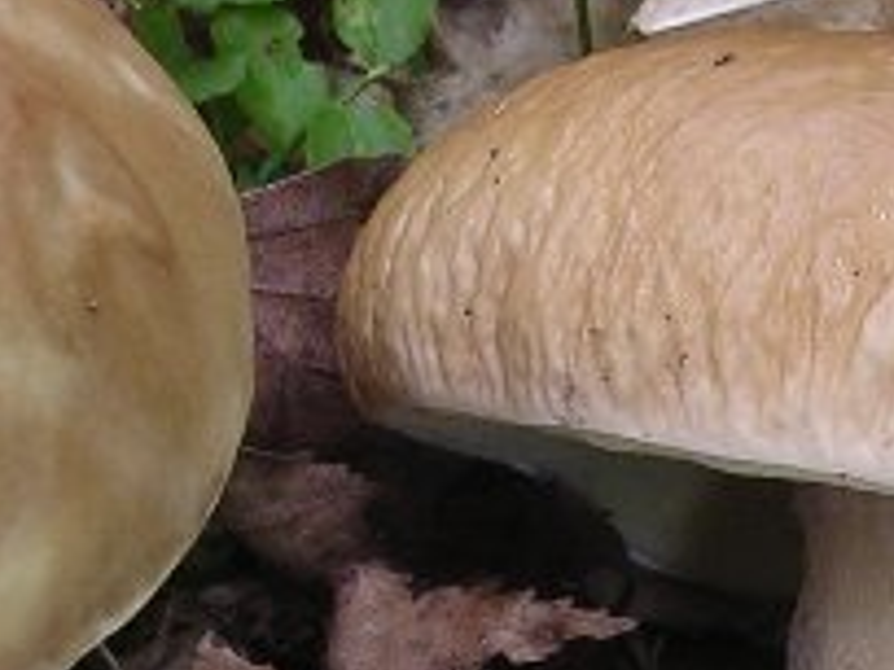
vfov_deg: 10.2
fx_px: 3693
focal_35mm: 143
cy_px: 779
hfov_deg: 13.8
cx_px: 552
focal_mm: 5.8
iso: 100
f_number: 2.8
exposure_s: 1/12
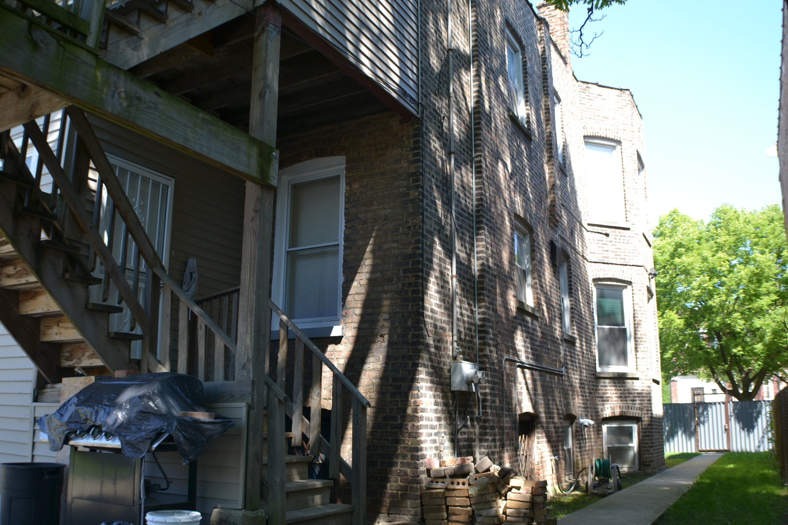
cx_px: 394
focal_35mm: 39
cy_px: 262
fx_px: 854
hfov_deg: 49.6
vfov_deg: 34.2
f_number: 4.2
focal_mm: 26
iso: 100
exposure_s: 1/100
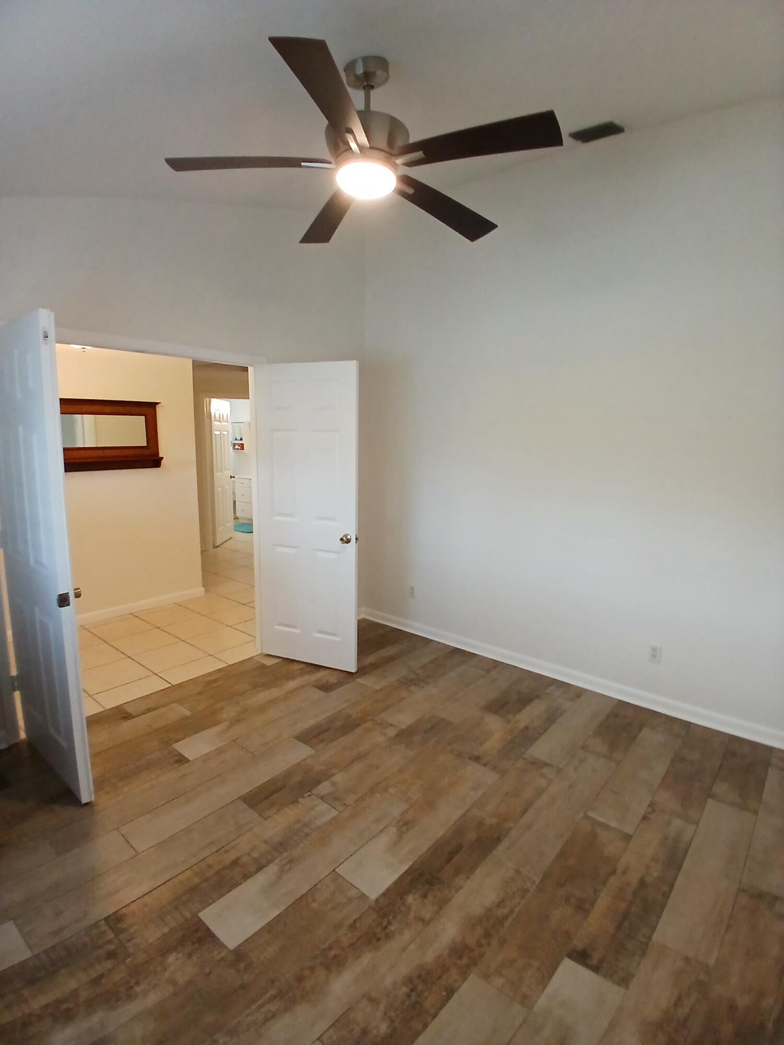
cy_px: 522
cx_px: 392
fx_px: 513
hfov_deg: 74.7
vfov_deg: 91.0
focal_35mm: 17
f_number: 2.2
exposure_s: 1/30
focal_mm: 1.4
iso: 125
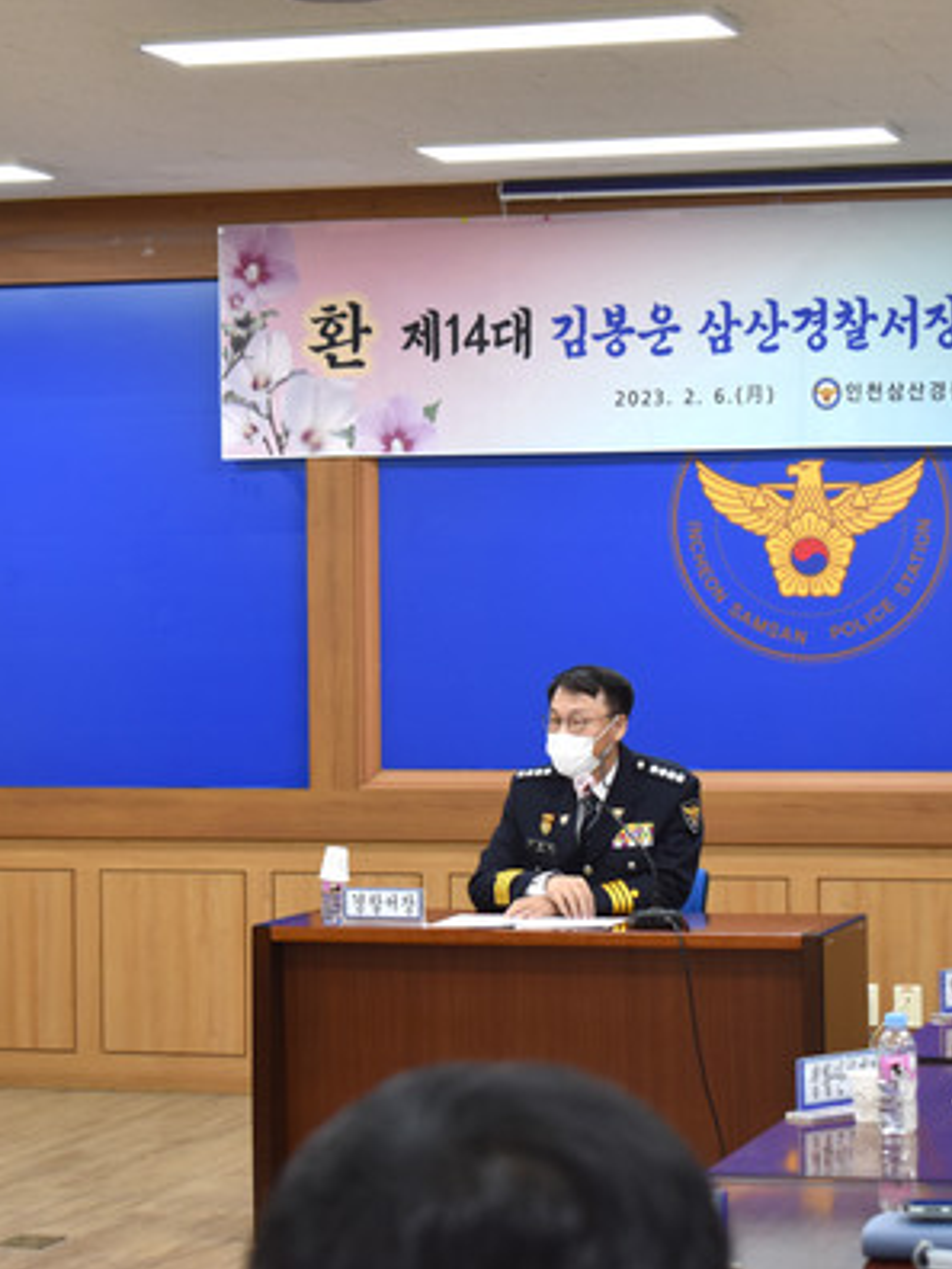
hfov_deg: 14.1
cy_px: 638
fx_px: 3850
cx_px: 410
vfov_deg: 18.7
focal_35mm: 105
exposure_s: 1/60
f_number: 5.3
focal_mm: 48
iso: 560
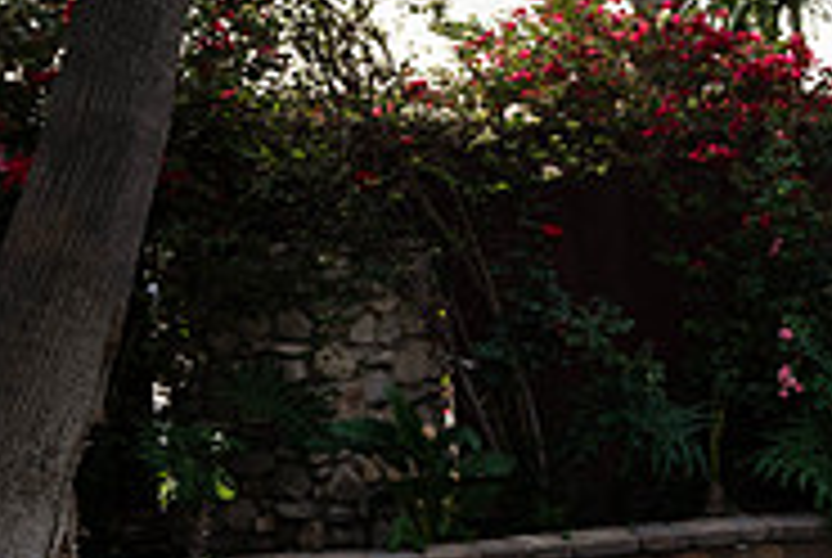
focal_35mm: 94
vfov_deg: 14.4
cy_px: 560
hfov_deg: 20.1
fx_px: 2176
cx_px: 1039
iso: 100
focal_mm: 30
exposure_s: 1/200
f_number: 5
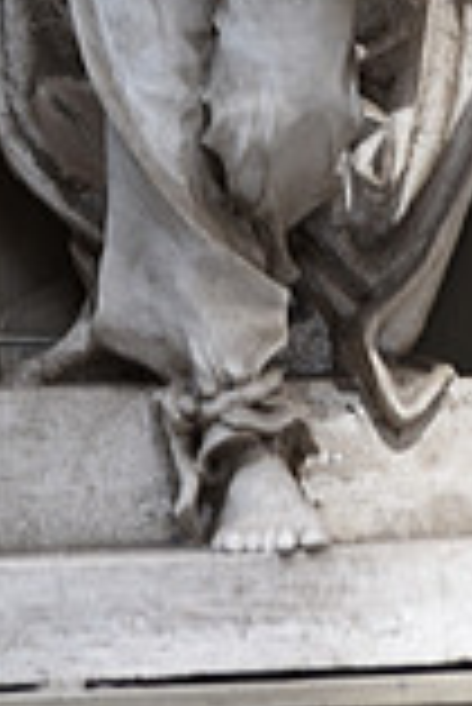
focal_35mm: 222
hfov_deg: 6.2
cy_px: -490
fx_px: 4356
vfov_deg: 8.9
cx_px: 249
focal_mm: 60
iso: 280
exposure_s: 1/200
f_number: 5.6
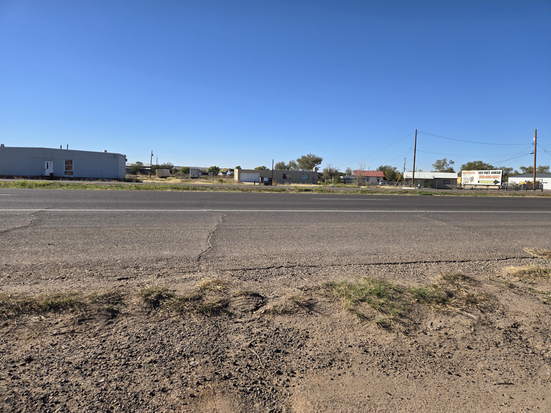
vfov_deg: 58.9
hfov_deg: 73.9
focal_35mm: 23
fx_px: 366
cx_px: 276
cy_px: 206
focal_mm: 5.4
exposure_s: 1/1839
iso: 25
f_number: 1.8
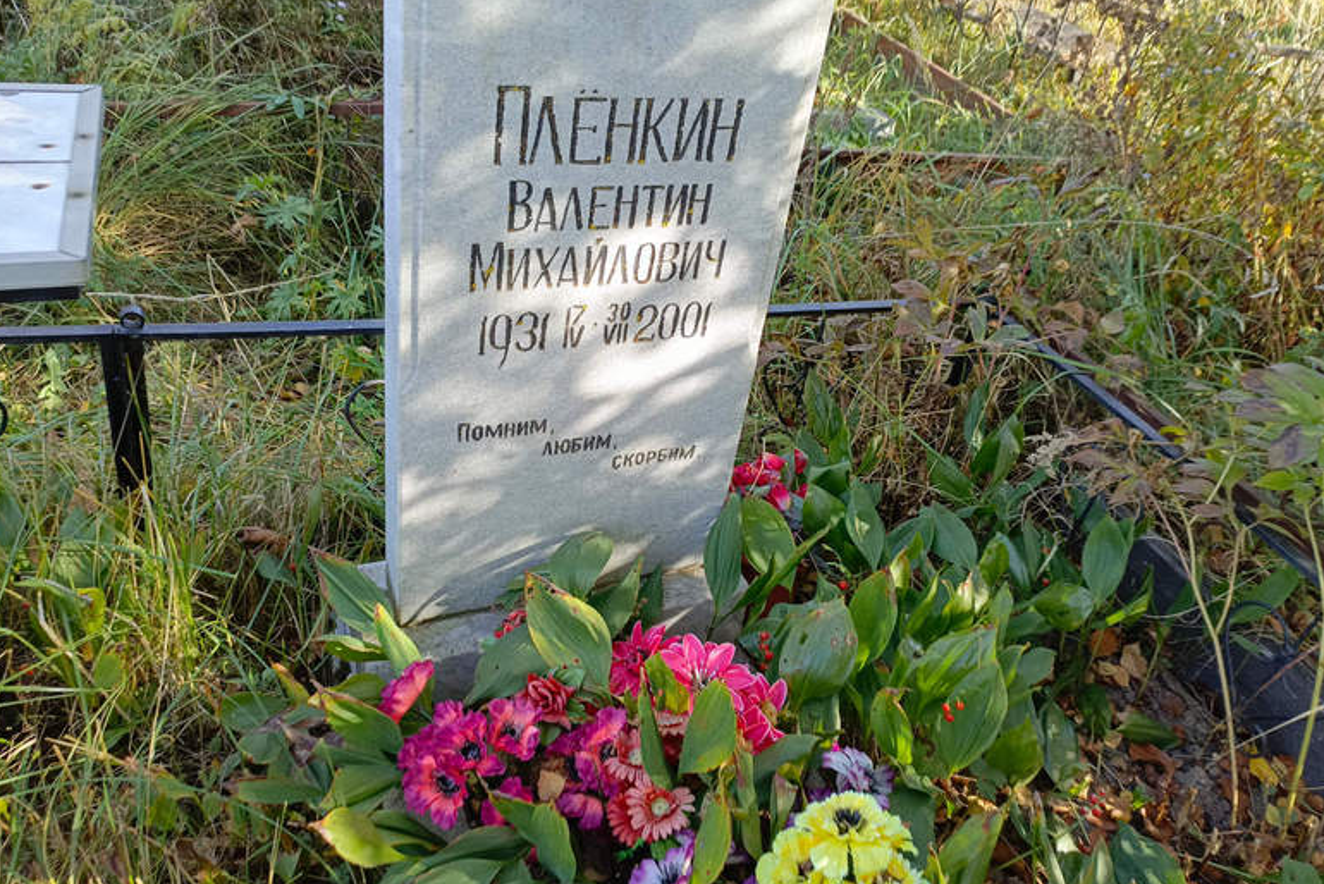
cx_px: 652
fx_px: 993
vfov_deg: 47.9
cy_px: 414
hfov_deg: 67.4
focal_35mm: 27
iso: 112
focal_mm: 4.76
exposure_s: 1/130
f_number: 1.69
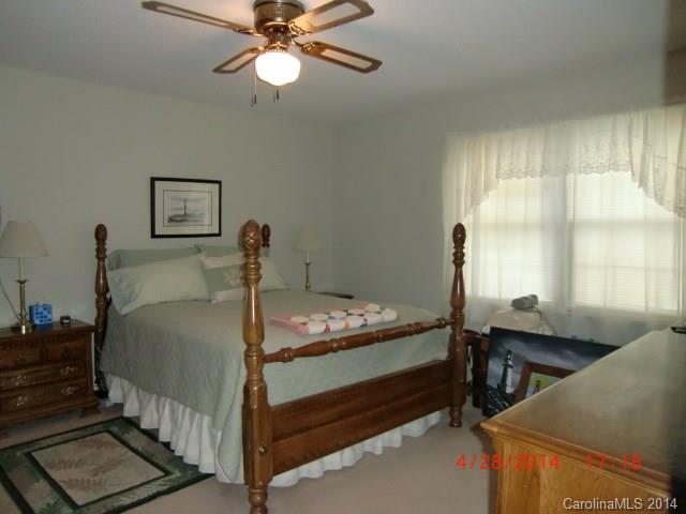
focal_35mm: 24
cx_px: 343
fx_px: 476
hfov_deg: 71.6
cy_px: 257
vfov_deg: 56.8
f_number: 3.2
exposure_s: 1/60
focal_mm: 4.3
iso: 400
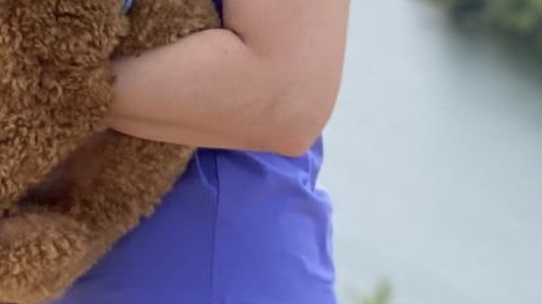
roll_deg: -3.4
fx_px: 2974
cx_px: 35
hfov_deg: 10.3
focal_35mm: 207
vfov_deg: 5.8
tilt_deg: -4.1
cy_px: -251
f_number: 2
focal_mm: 6
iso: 20
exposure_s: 1/1996
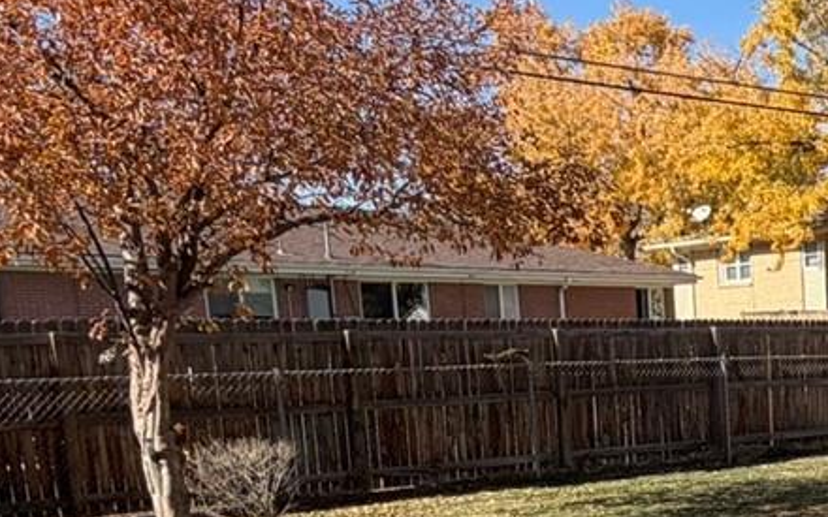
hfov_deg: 30.6
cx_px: 1041
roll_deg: +0.9
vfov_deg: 22.8
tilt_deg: -9.3
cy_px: 541
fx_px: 1219
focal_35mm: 54
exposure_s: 1/770
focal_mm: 2.22
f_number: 2.2
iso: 32
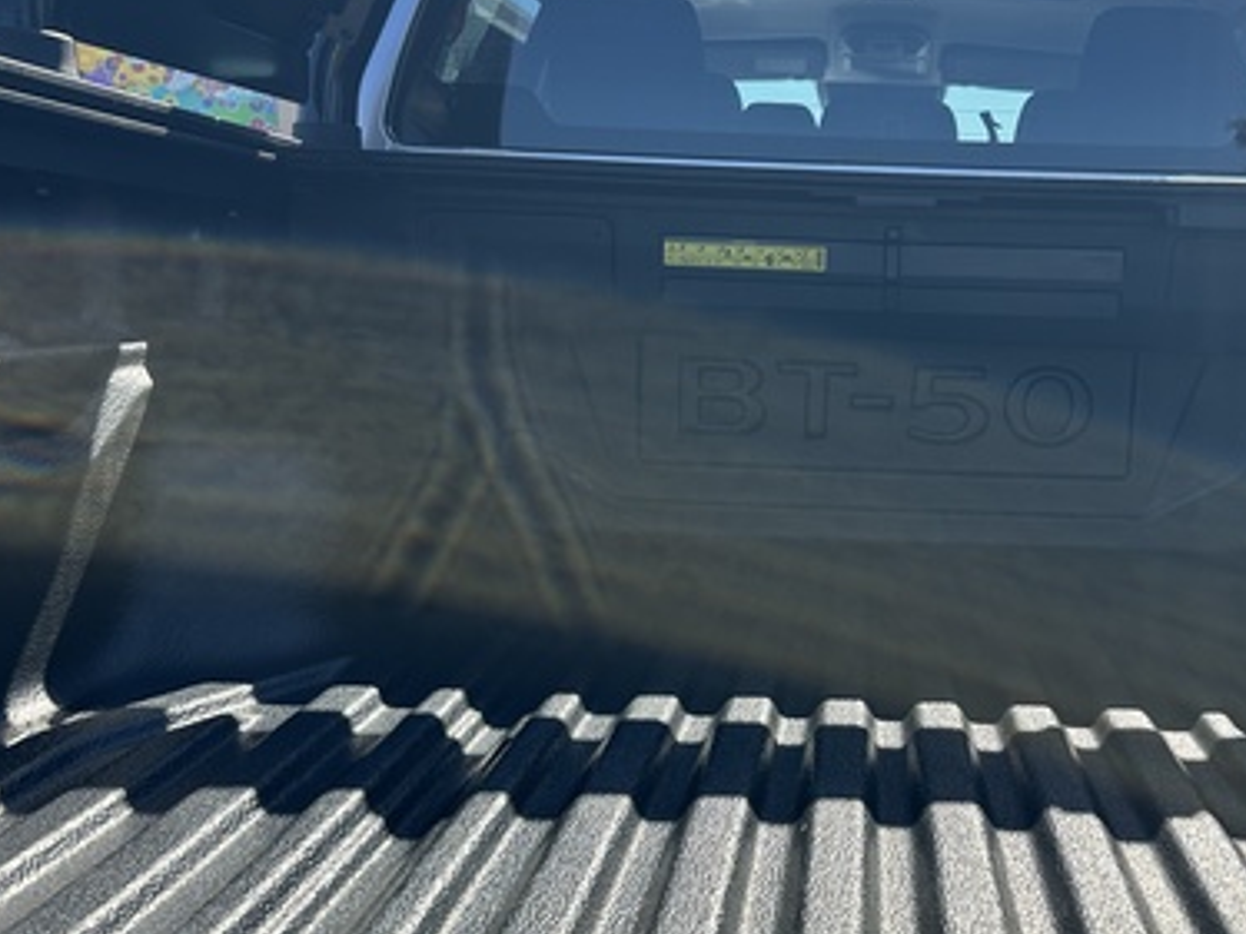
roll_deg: +0.7
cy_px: 538
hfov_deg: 44.9
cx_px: 857
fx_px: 1475
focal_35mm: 41
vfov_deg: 35.0
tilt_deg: -11.6
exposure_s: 1/2028
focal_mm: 6.86
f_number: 1.78
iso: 80
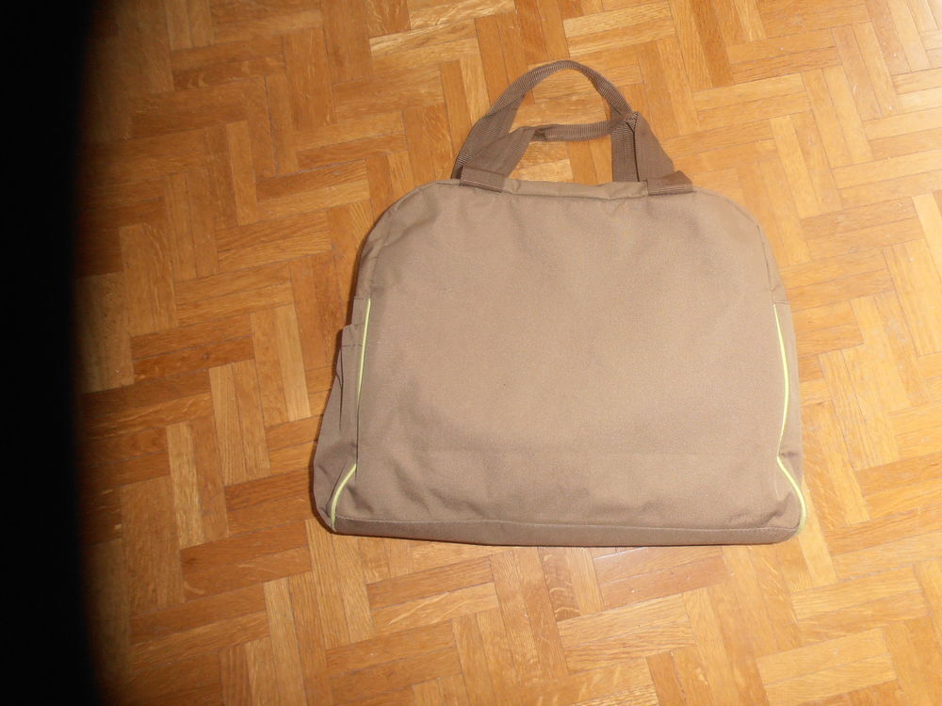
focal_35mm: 24
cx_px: 471
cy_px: 353
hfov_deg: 71.6
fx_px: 653
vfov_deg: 56.8
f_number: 3
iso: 125
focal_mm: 4.2
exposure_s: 1/30
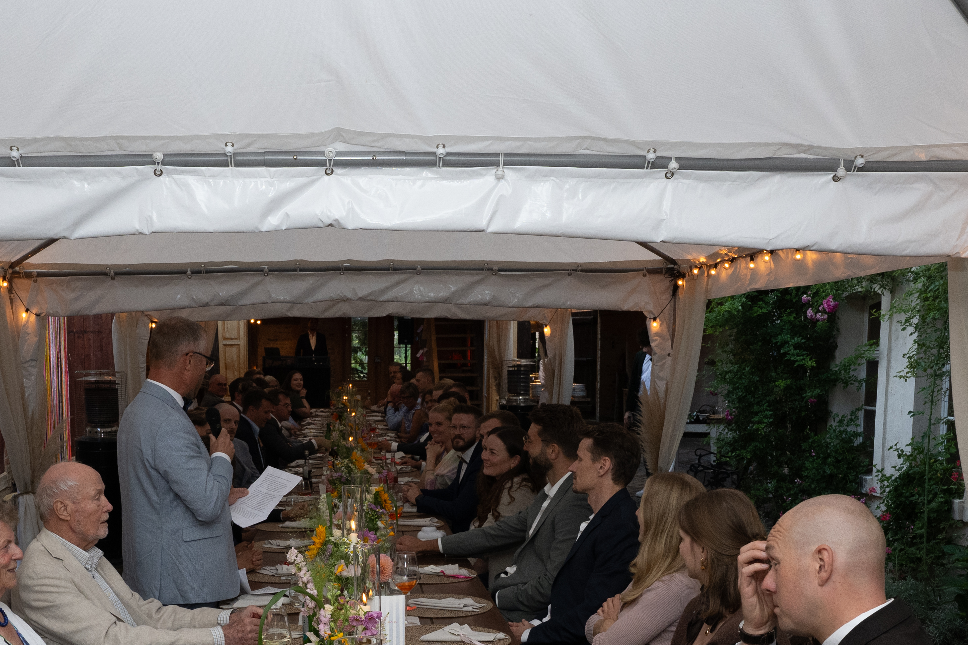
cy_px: 505
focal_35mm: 45
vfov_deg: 29.3
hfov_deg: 43.4
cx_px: 390
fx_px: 1210
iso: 500
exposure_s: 1/200
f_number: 5.6
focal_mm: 16
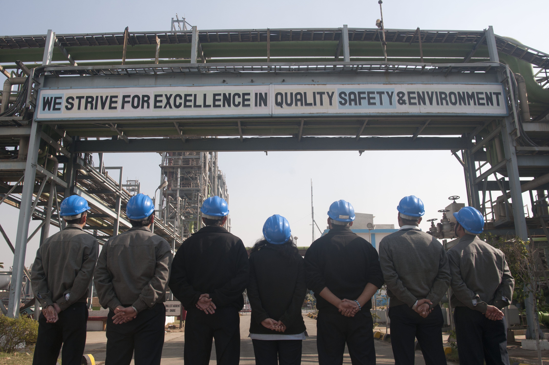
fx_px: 457
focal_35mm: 30
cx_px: 274
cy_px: 182
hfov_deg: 62.0
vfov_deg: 43.5
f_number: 10
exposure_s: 1/320
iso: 200
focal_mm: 20
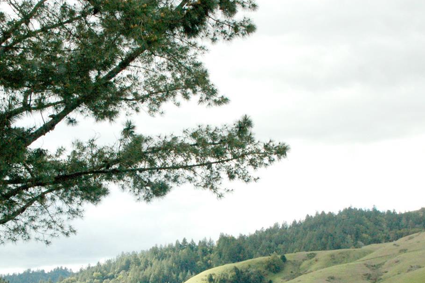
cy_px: 229
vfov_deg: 17.1
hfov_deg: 25.7
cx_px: 197
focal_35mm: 79
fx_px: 932
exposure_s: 1/640
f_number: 13
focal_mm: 32
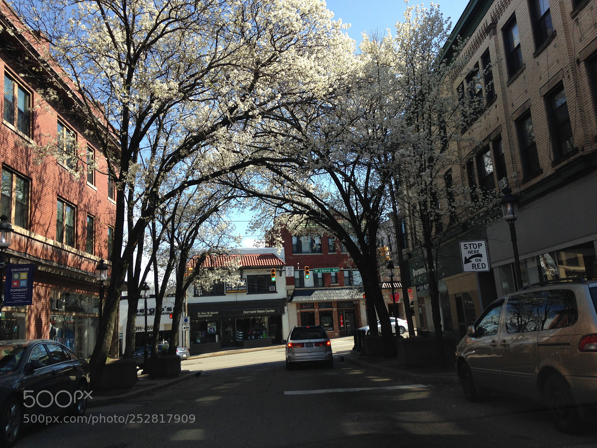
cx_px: 298
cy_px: 224
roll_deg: +0.8
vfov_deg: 42.9
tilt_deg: +10.8
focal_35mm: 33
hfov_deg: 55.4
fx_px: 569
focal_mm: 4.12
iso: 50
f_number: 2.4
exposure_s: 1/602
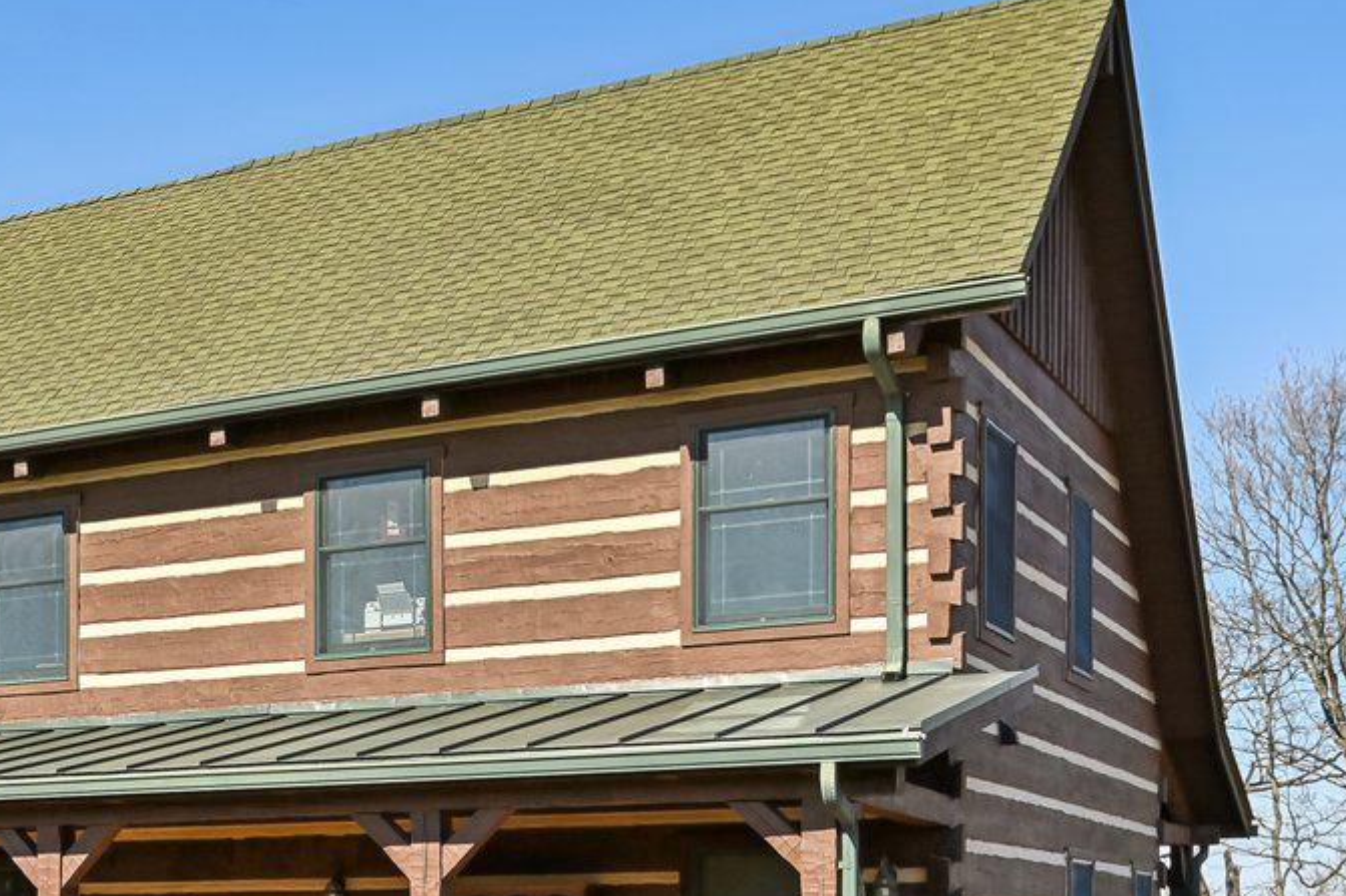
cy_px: 972
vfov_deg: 21.2
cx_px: -122
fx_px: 2280
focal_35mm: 61
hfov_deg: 29.7
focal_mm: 20
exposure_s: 1/250
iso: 100
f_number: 8
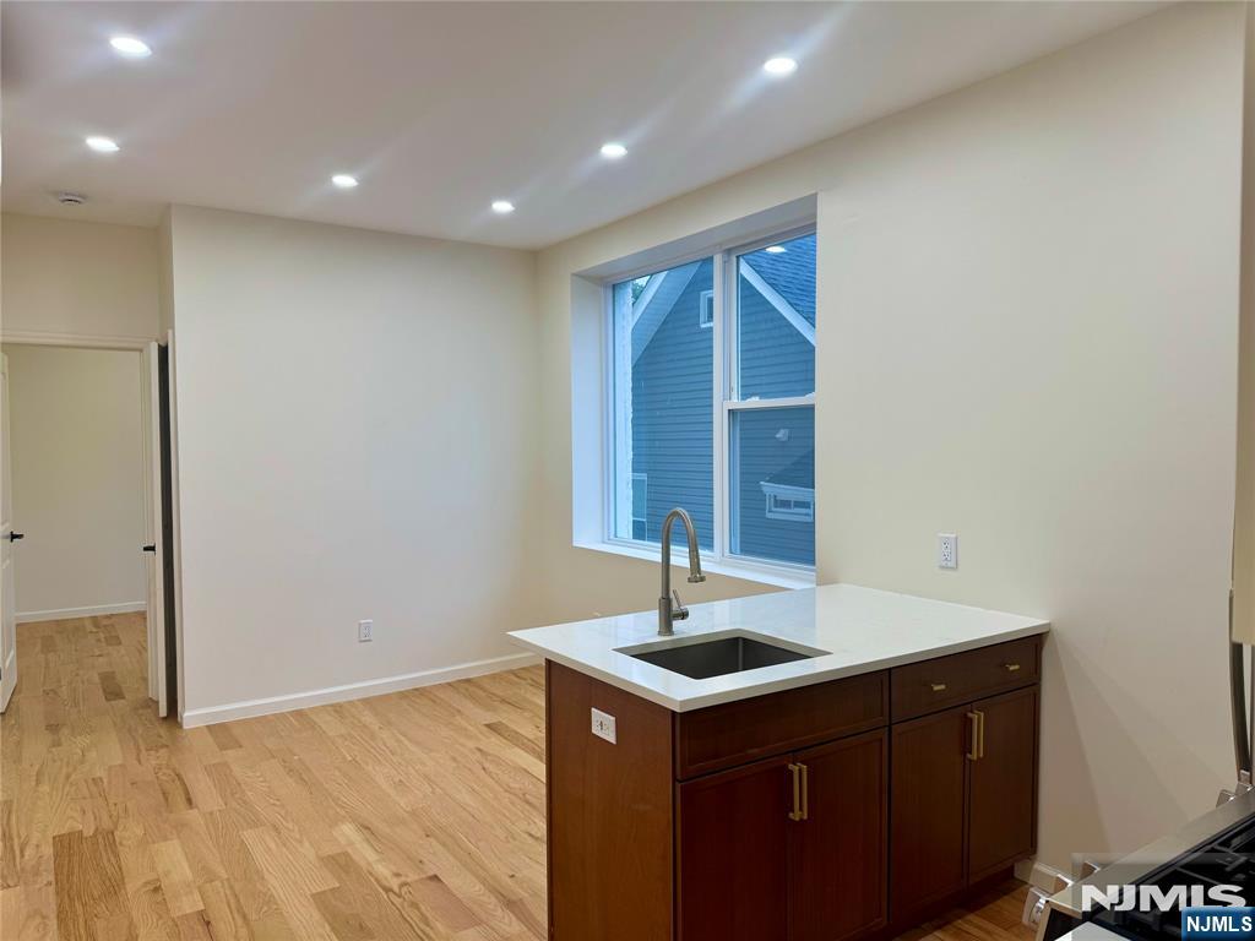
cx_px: 628
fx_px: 870
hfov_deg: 71.6
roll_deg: +0.0
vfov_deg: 56.8
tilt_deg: -2.7
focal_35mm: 24
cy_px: 470
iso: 80
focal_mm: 6.76
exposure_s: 1/120
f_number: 1.78
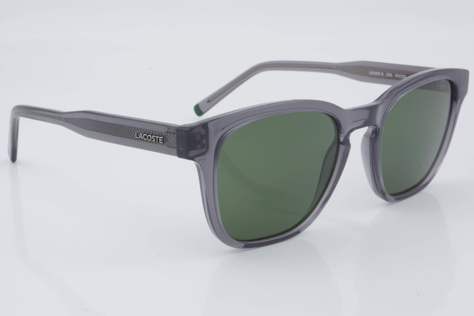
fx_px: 987
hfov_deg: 27.0
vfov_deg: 18.2
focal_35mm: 75
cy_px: 158
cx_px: 237
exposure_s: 1/3
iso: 100
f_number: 32
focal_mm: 50
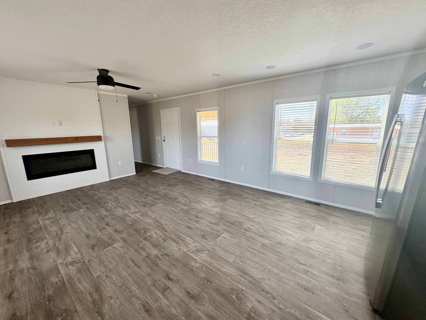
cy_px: 160
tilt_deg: -9.9
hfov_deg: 102.1
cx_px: 213
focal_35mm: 14
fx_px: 172
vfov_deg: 85.7
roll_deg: +0.7
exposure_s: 1/139
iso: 80
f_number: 2.2
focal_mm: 2.22
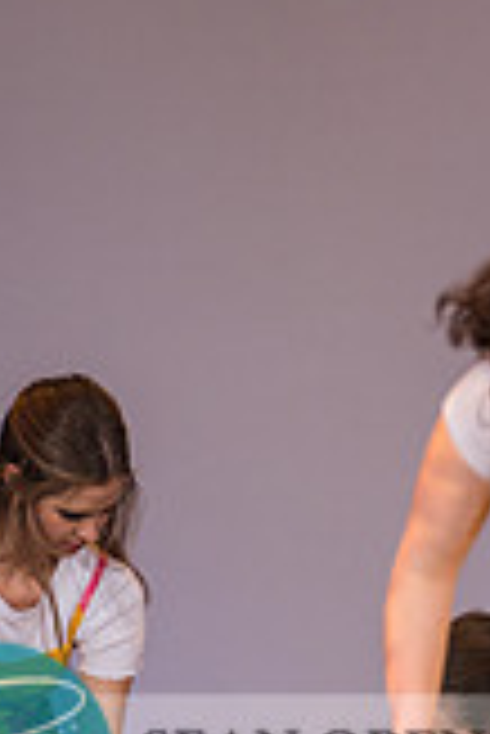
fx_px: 7069
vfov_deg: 5.9
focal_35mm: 347
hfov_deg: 4.0
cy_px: 968
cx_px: 279
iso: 500
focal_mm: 126
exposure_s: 1/500
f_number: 2.8
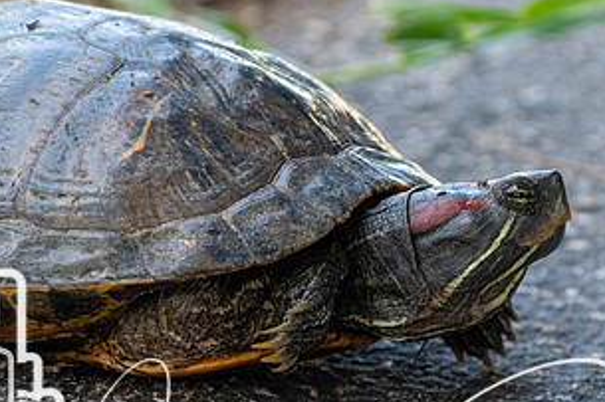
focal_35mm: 657
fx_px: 11035
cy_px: 282
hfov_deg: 3.1
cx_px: 347
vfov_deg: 2.1
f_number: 5.6
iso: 1400
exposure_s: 1/500
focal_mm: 230
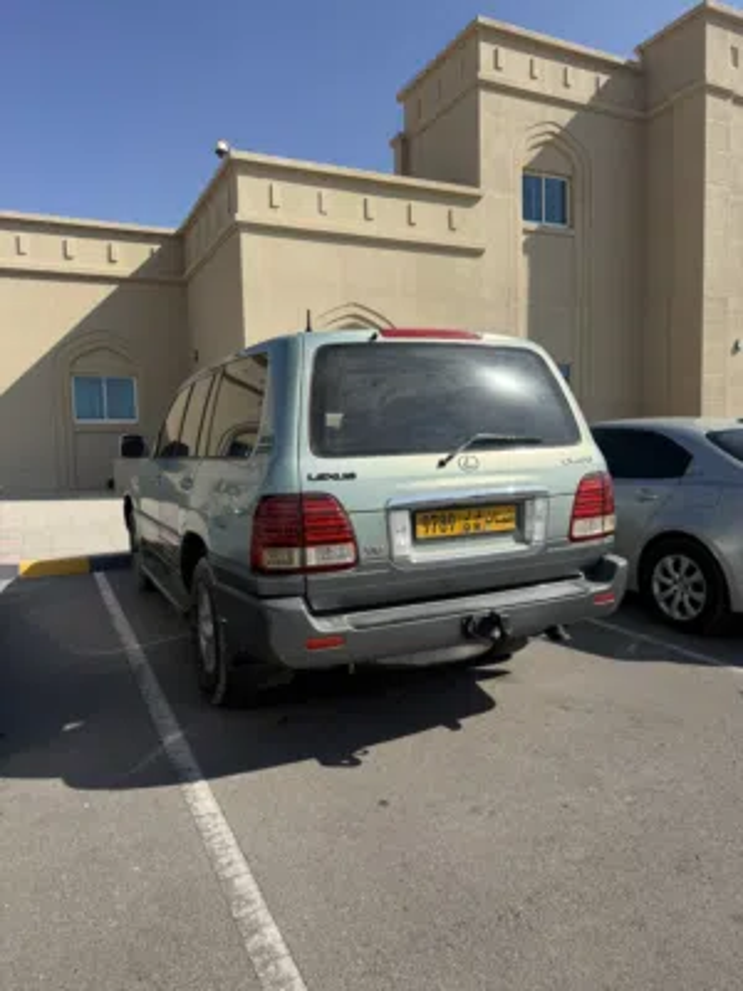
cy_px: 496
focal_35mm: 24
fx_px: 687
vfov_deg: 71.6
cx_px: 372
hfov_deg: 56.8
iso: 100
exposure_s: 1/7353
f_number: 1.78
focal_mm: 6.76
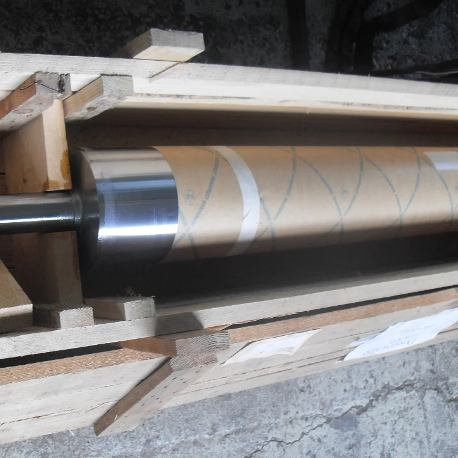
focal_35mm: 44
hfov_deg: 38.3
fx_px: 659
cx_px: 211
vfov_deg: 38.3
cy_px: 230
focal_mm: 6.3
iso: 120
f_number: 2.8
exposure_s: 1/45
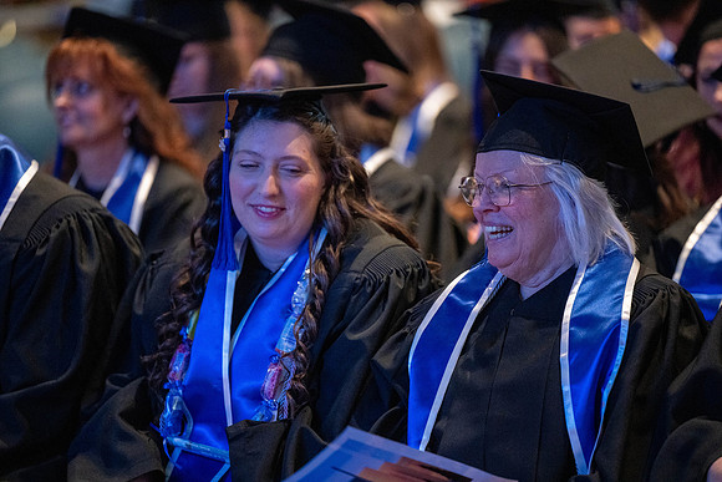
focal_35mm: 200
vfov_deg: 6.9
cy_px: 241
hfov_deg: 10.3
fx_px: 4012
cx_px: 361
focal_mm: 200
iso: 6400
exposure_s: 1/125
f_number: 2.8
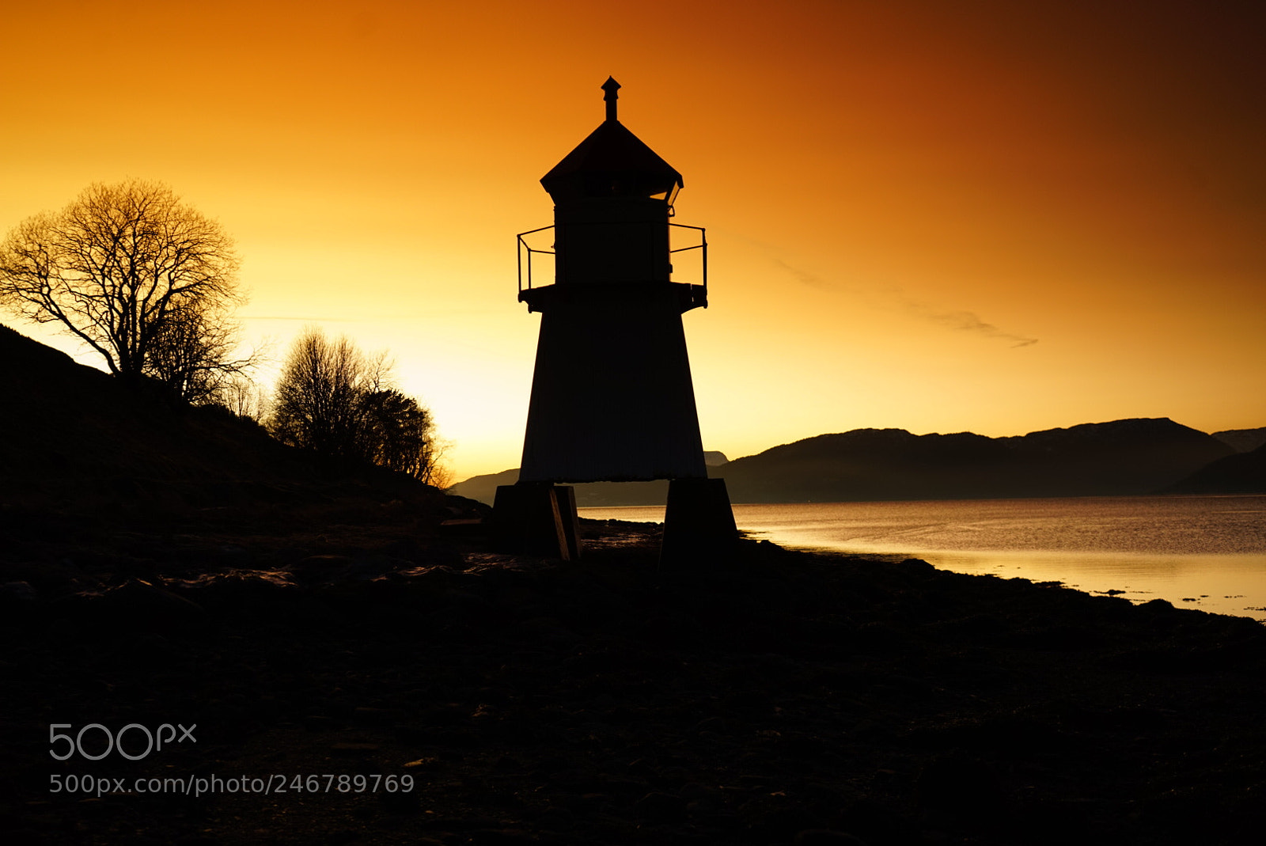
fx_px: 1478
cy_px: 423
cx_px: 633
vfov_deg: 31.9
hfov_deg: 46.4
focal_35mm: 42
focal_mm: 42
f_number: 4.5
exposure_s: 1/15
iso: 100
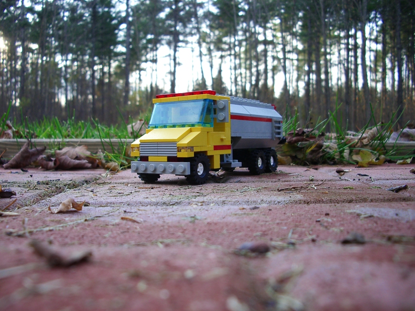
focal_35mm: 35
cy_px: 156
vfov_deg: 40.7
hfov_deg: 52.6
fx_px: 420
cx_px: 208
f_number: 2.6
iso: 80
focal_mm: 5.8
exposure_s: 1/100
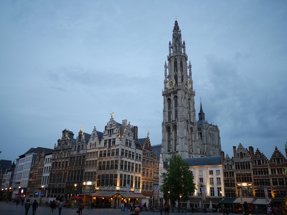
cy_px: 108
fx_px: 249
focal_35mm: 30
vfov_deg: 46.8
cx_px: 144
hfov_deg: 59.9
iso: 400
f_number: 1.7
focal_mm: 15
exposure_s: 1/60
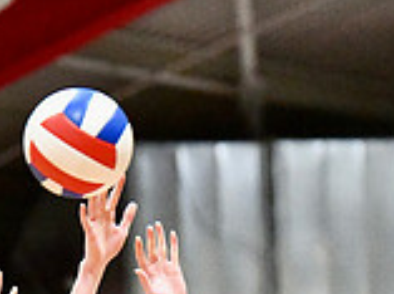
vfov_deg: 3.2
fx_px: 5258
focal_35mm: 463
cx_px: 50
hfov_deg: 4.3
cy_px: 456
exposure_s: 1/1000
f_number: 3.2
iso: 20000
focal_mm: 130
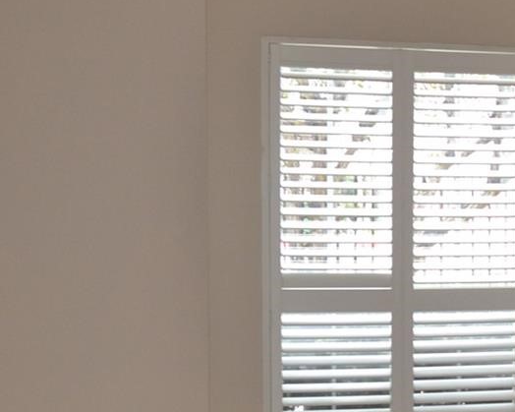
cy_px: 320
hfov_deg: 15.8
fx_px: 1676
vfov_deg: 13.9
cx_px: 818
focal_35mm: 110
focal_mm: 20
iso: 400
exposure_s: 1/60
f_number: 2.8
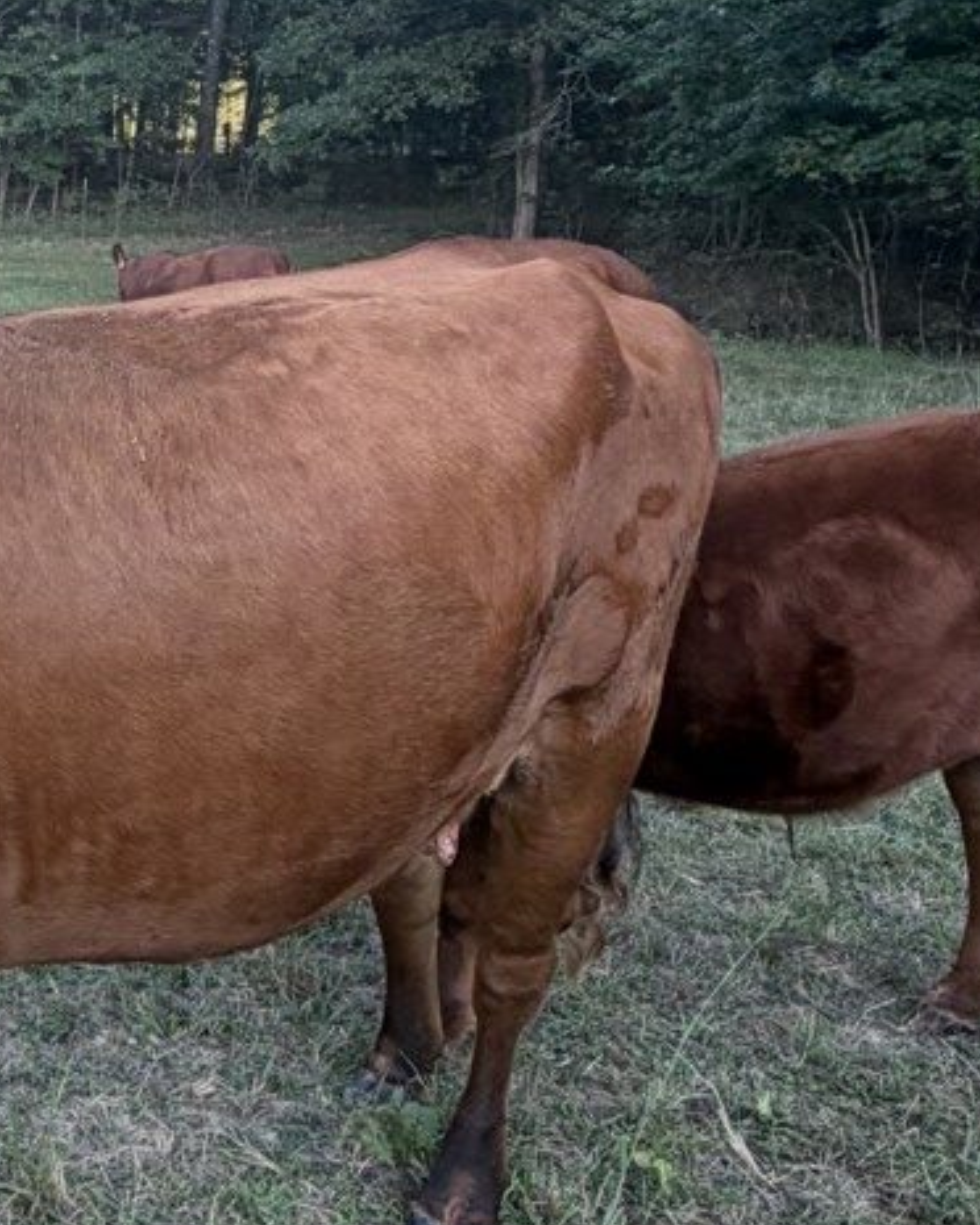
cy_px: 627
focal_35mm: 47
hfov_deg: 26.8
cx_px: -308
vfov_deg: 39.5
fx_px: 1704
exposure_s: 1/157
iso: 40
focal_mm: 2.22
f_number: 2.2
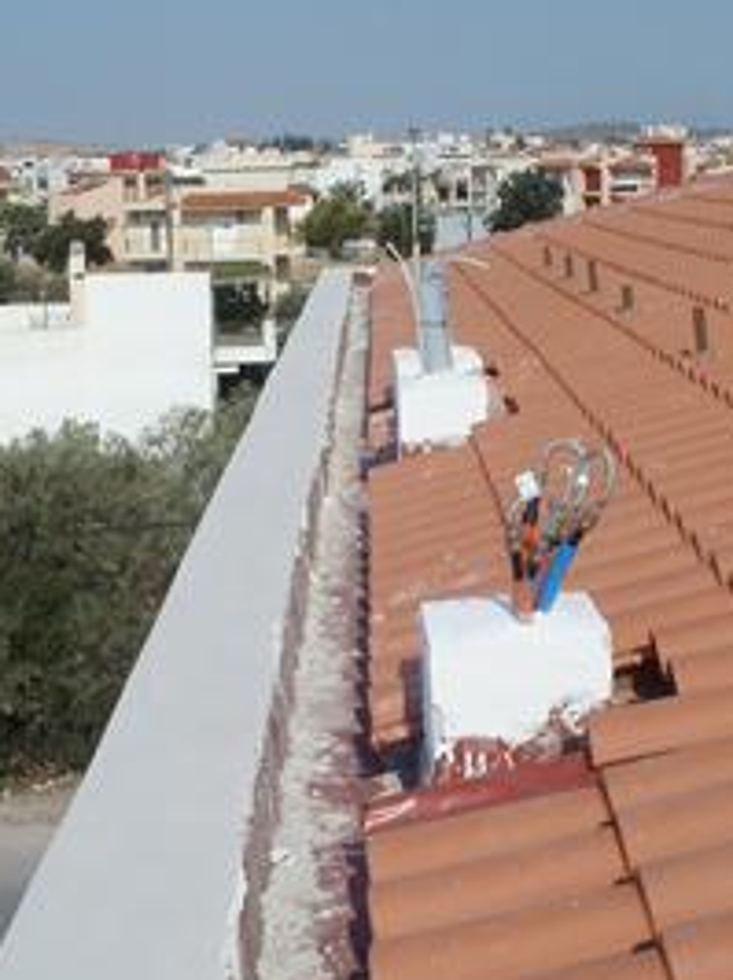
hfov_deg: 22.6
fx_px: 1838
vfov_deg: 29.8
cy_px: 497
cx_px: 357
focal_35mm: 65
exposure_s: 1/800
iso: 100
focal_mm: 6.3
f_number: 5.6
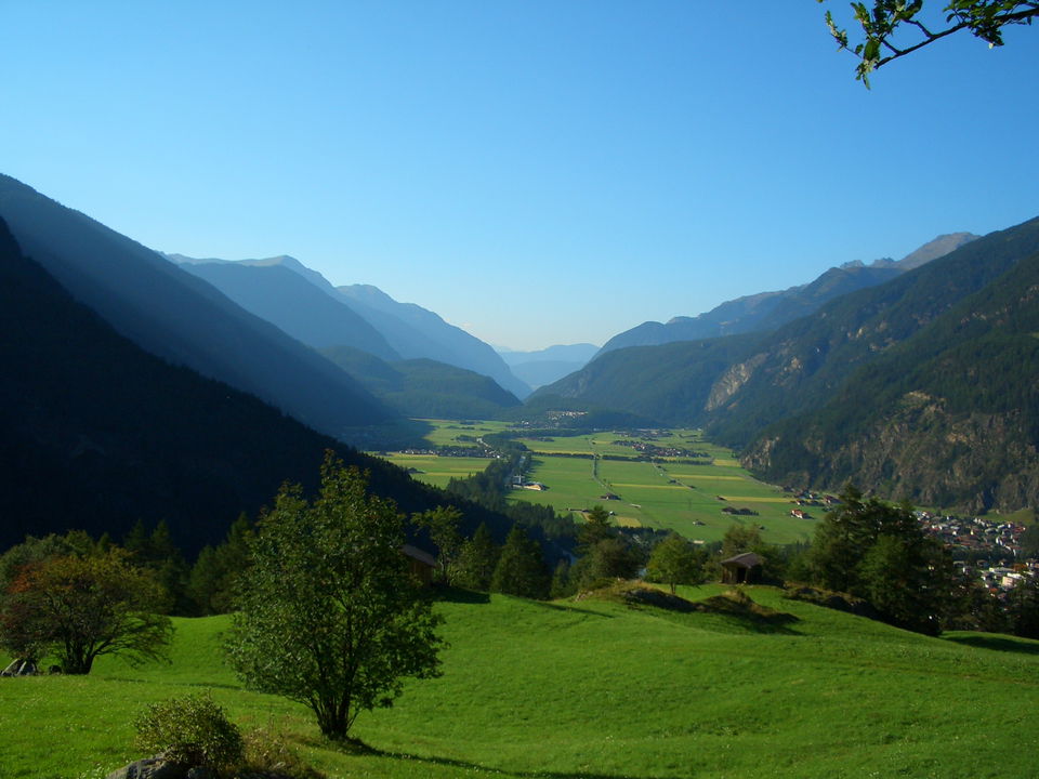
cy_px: 390
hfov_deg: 52.6
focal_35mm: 35
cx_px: 520
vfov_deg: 40.7
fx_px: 1051
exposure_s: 1/500
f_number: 4.3
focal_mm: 5.8
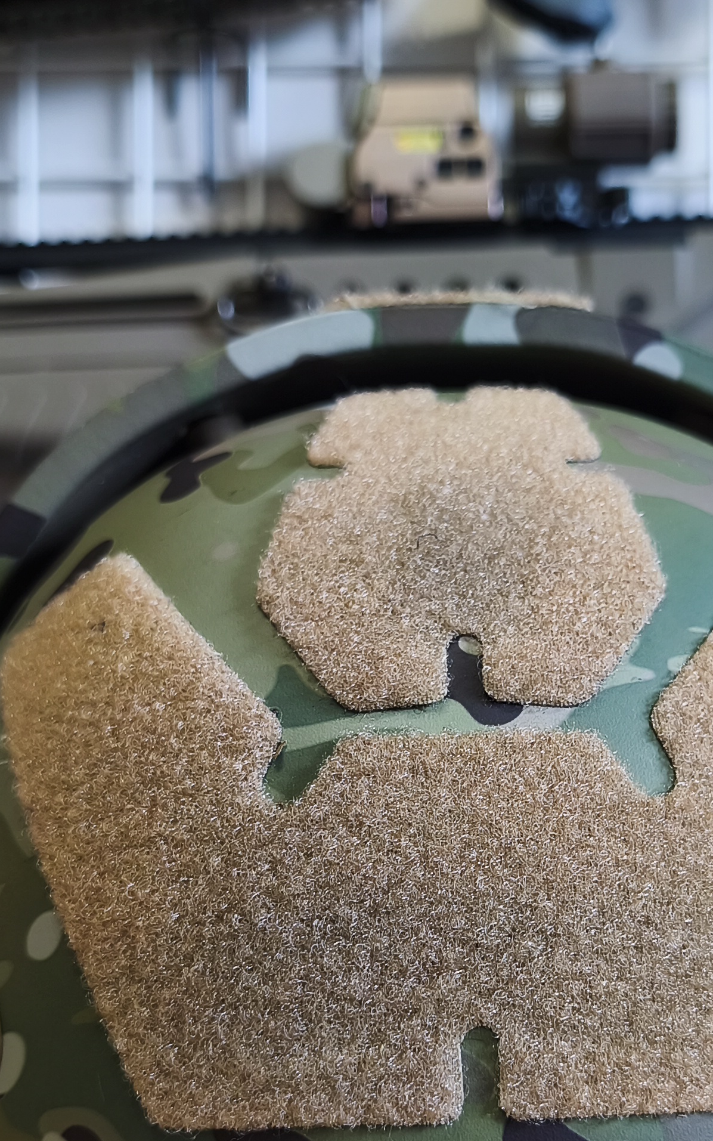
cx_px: 439
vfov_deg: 38.4
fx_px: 1616
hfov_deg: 24.8
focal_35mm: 52
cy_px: 769
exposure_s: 1/50
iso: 250
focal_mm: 6.18
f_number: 1.65
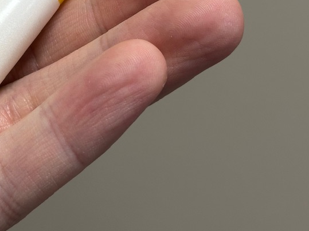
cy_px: -41
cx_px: 50
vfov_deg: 12.7
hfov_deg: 17.1
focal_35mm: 114
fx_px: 1017
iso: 50
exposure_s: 1/100
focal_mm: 6.86
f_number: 1.78
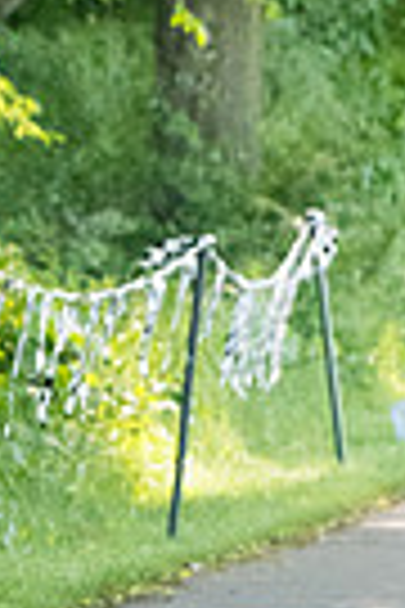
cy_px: 306
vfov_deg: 3.1
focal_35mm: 674
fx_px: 11373
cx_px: -209
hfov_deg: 2.0
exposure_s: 1/1600
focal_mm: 135
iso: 4000
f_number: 5.6
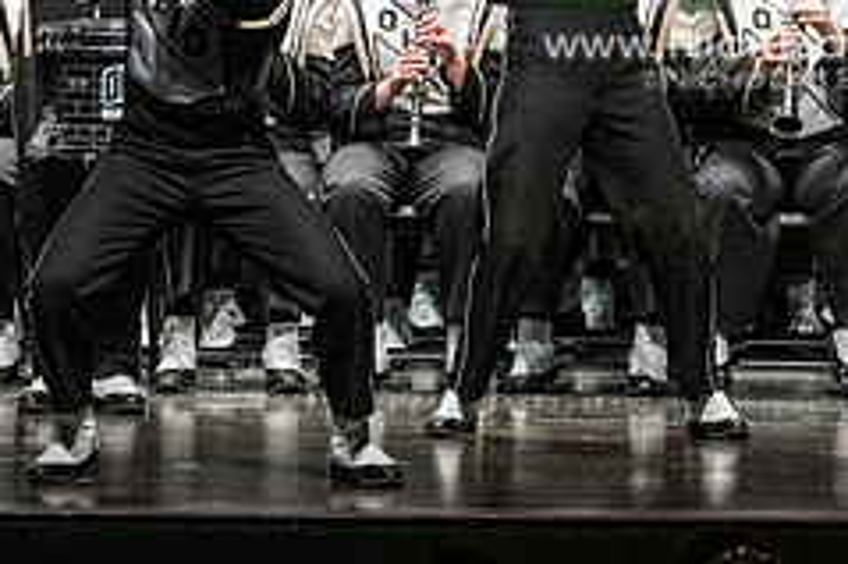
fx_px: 10663
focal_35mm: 453
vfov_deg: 3.0
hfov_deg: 4.5
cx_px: 788
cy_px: -82
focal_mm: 125
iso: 4000
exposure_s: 1/500
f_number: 4
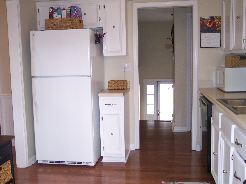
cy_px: 92
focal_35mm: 38
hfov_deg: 49.0
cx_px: 123
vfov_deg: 37.7
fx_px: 270
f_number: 2.8
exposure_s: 1/45
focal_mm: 8
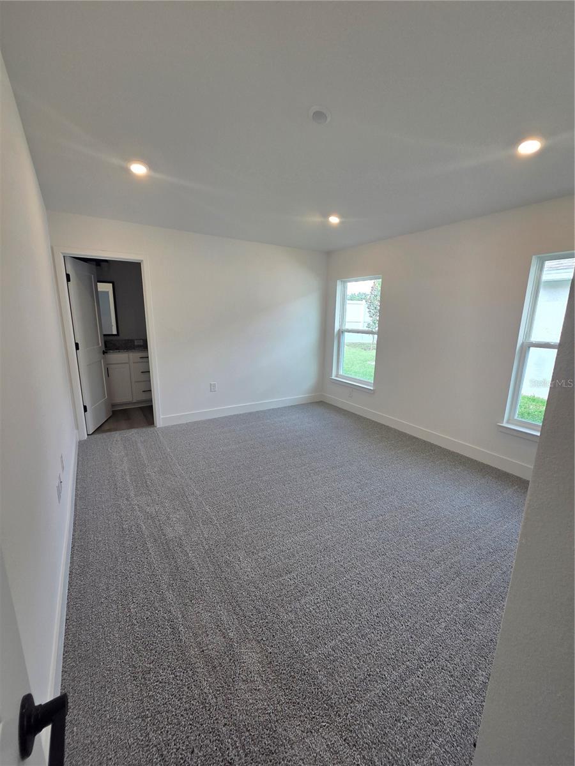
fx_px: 288
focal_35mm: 13
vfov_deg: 106.2
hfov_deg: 89.9
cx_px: 288
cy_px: 383
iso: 100
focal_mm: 2.2
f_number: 2.2
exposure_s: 1/120
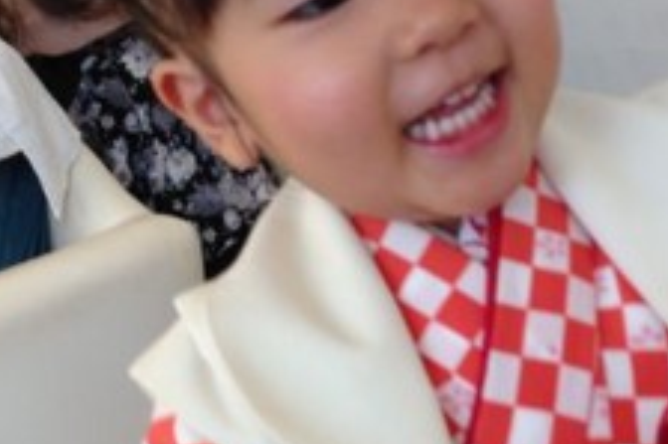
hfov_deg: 29.2
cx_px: 406
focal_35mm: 69
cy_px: 253
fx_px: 1279
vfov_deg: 19.7
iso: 50
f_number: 2.4
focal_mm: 4.13
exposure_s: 1/60
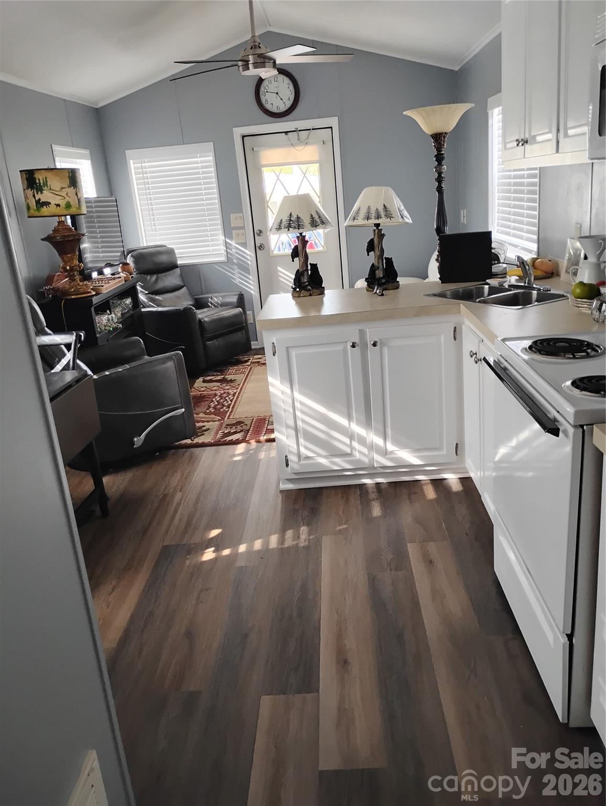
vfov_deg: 63.4
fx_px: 652
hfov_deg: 49.8
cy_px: 403
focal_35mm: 28
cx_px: 303
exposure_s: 1/60
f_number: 1.8
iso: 766
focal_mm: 4.26
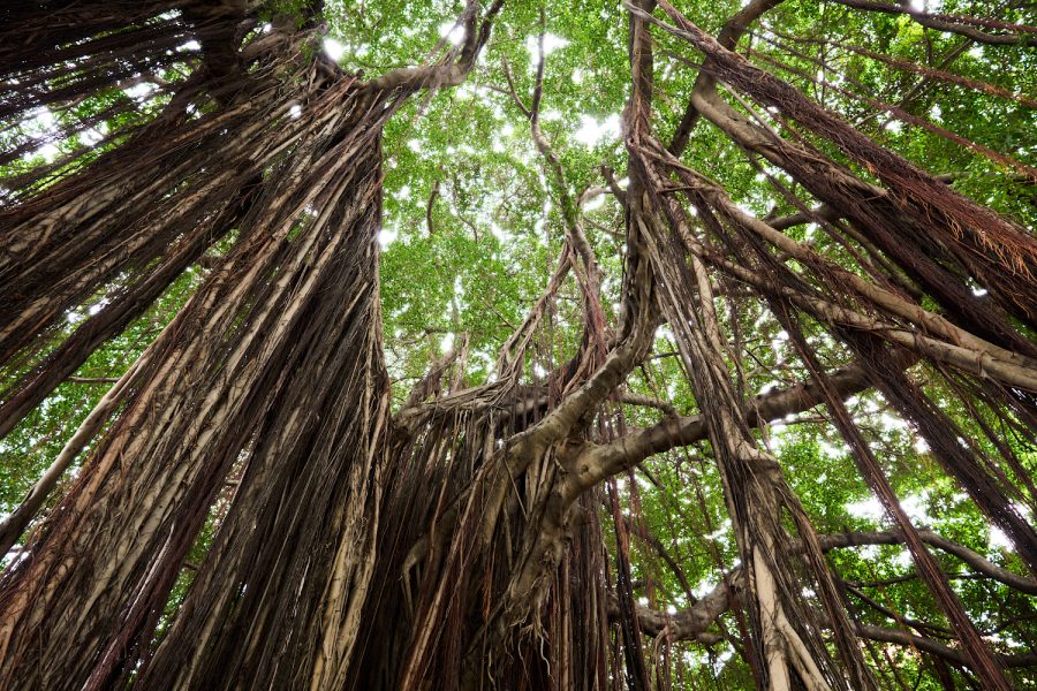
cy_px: 346
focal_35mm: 21
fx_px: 605
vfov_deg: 59.5
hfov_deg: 81.2
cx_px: 518
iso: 200
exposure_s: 1/8
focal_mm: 21
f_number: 5.6
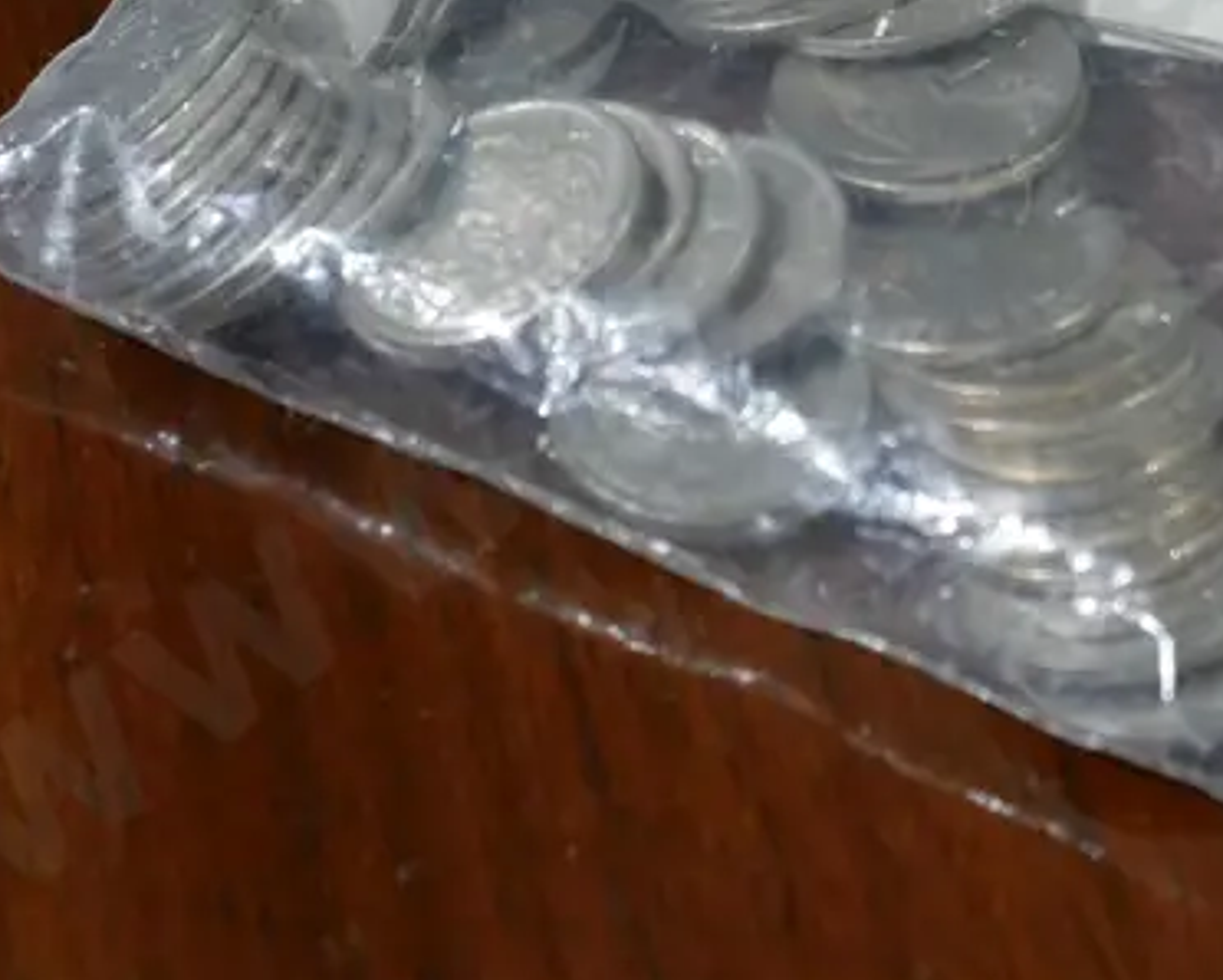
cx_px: 1302
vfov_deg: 11.7
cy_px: -159
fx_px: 4672
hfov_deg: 14.6
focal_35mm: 129
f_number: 5.2
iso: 500
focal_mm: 24
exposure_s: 1/60
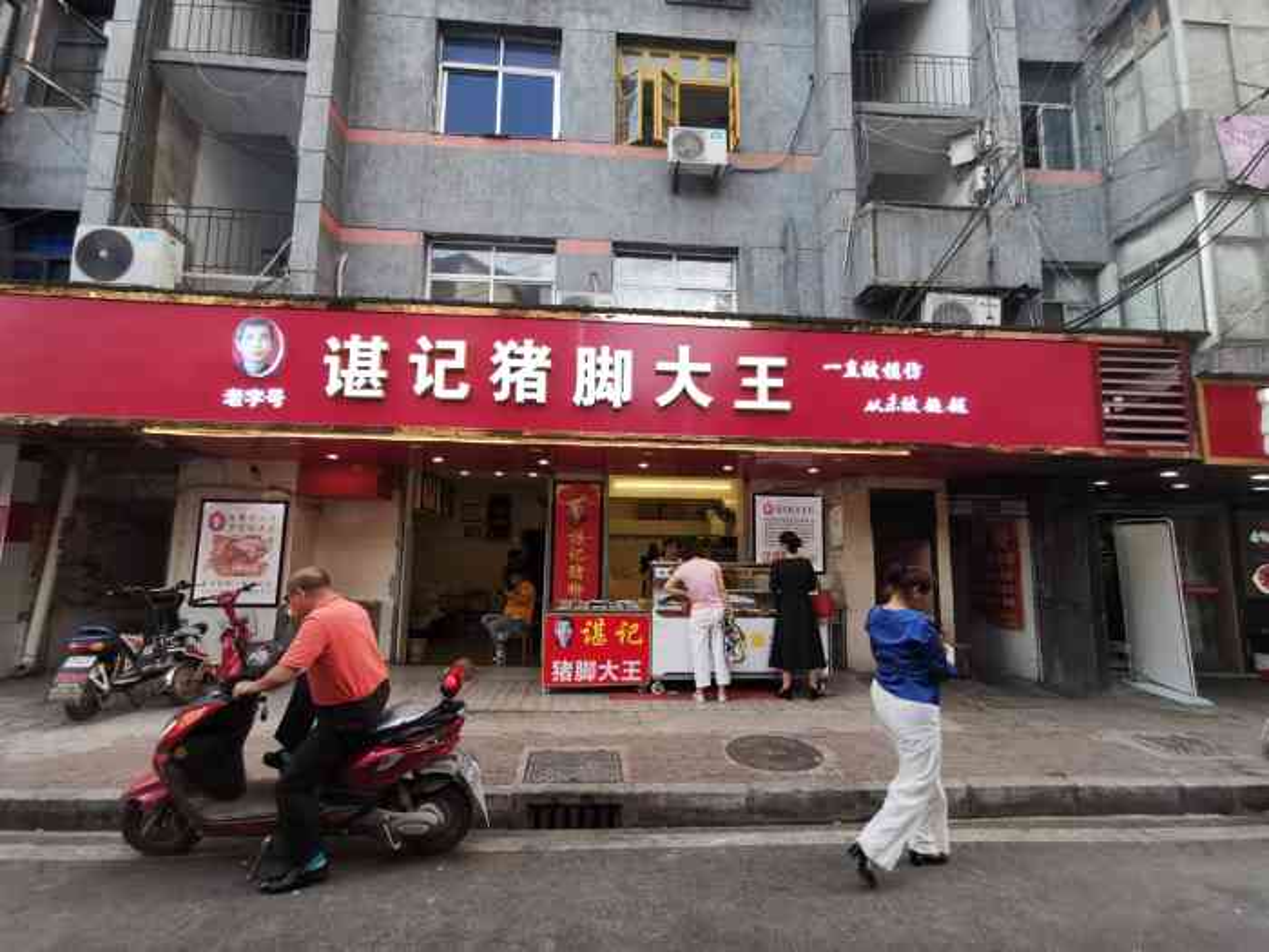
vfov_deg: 78.1
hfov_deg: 94.5
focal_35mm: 16
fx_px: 587
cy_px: 476
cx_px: 634
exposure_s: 1/100
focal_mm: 2.35
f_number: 2.2
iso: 80
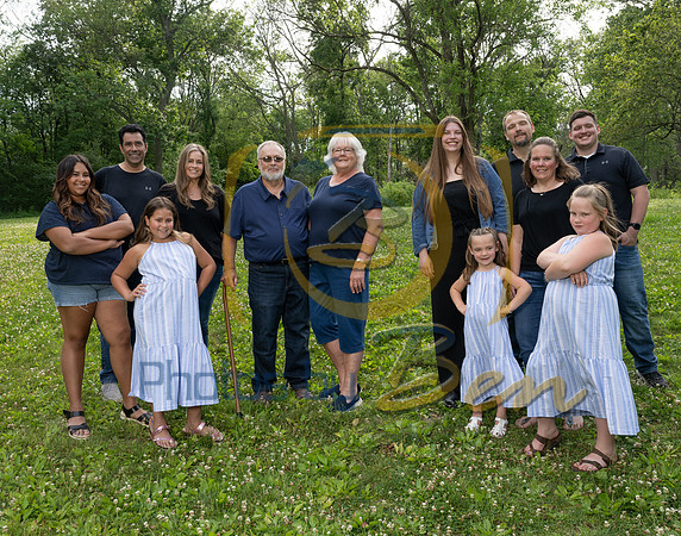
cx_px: 332
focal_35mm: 33
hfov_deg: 54.3
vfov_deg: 43.8
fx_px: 663
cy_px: 227
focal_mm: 25.5
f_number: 7.1
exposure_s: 1/200
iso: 200
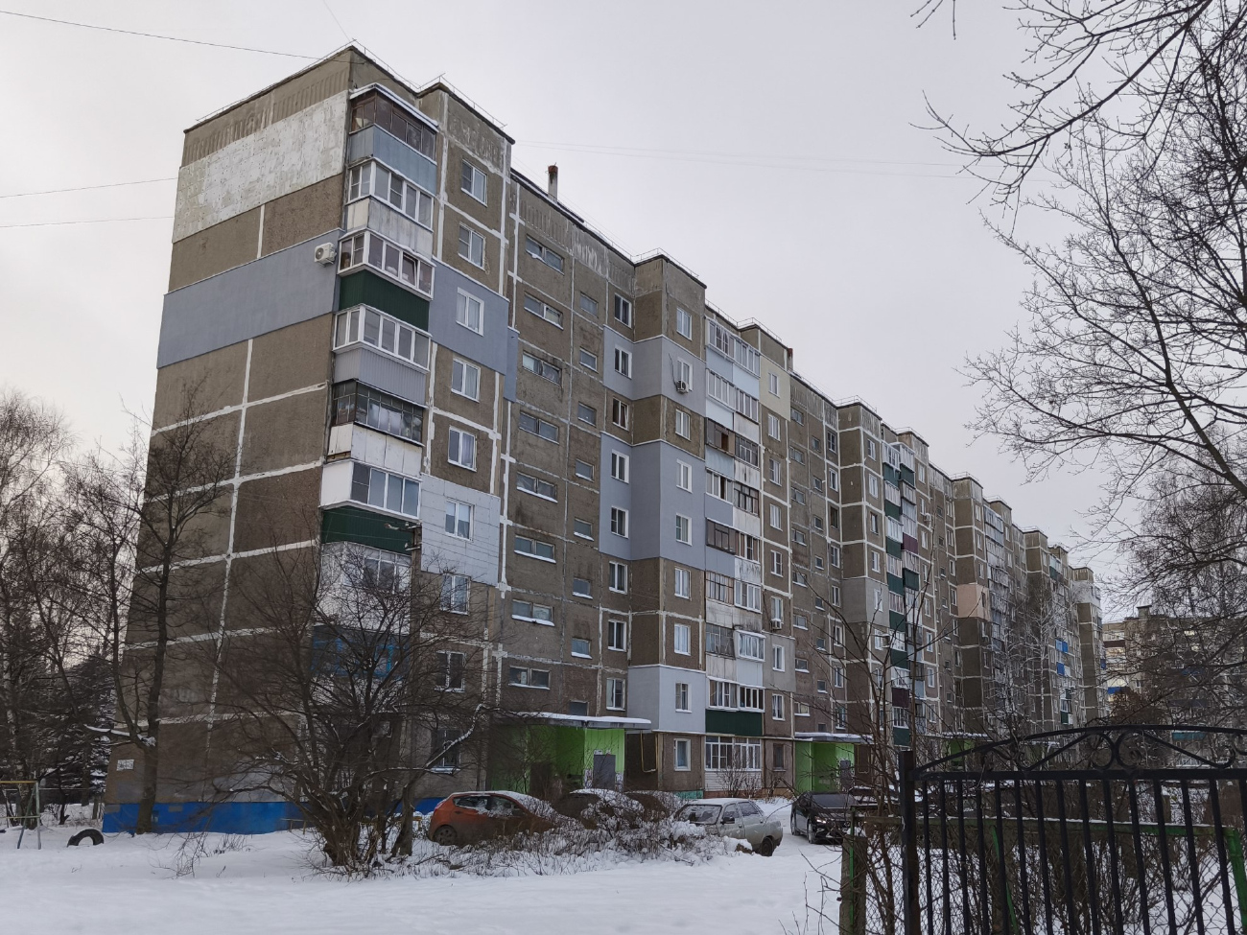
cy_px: 468
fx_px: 829
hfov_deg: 73.9
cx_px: 624
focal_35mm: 23
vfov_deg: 58.9
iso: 100
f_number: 1.7
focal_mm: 5.35
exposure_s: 1/1592
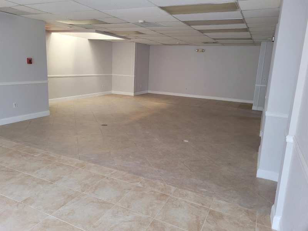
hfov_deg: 67.3
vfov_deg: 53.1
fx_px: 231
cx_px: 154
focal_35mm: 26
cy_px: 116
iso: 250
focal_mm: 5.4
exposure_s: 1/40
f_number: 1.8
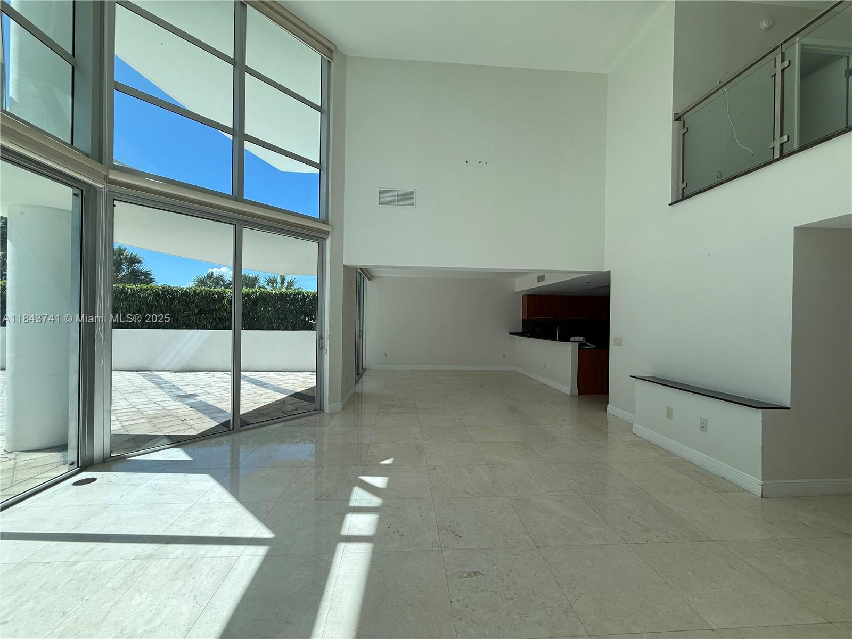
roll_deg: -1.1
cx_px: 426
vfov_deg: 85.7
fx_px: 345
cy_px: 320
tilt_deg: +0.9
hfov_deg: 102.1
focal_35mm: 14
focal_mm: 2.22
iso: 50
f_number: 2.2
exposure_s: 1/789
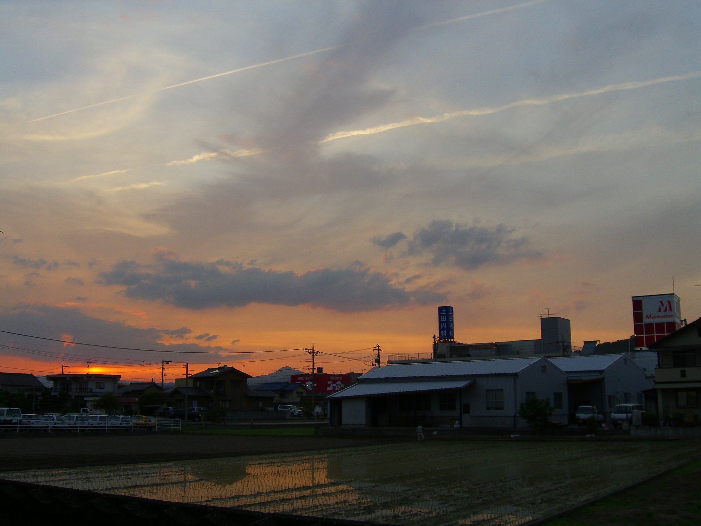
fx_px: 770
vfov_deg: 37.7
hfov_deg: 49.0
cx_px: 350
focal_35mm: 38
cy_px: 263
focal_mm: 7.9
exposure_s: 1/100
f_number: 4
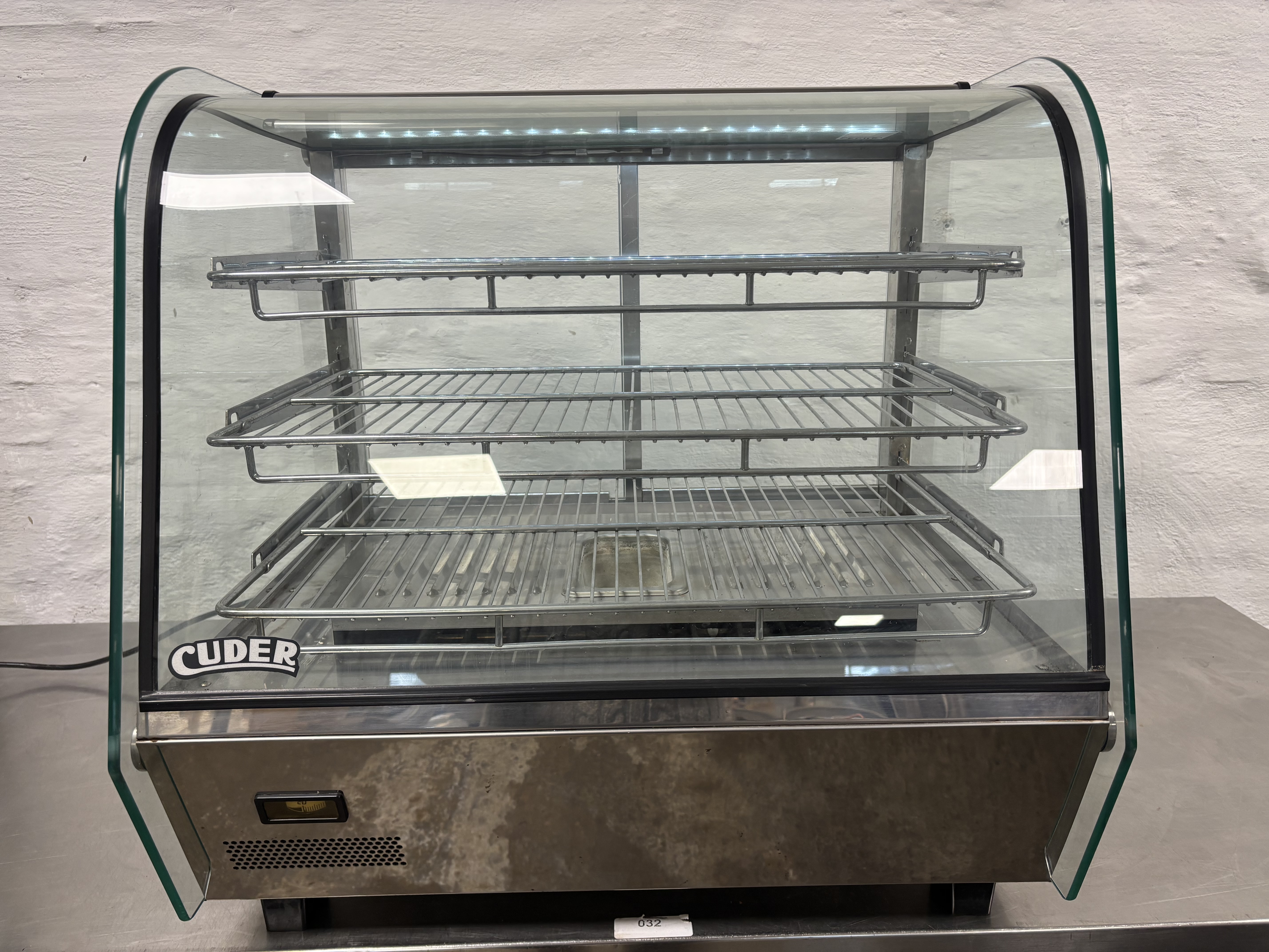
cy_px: 476
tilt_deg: -14.3
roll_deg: +1.0
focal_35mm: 26
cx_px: 634
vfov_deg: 53.1
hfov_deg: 67.3
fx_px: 953
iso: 100
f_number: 1.6
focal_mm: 5.96
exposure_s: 1/50
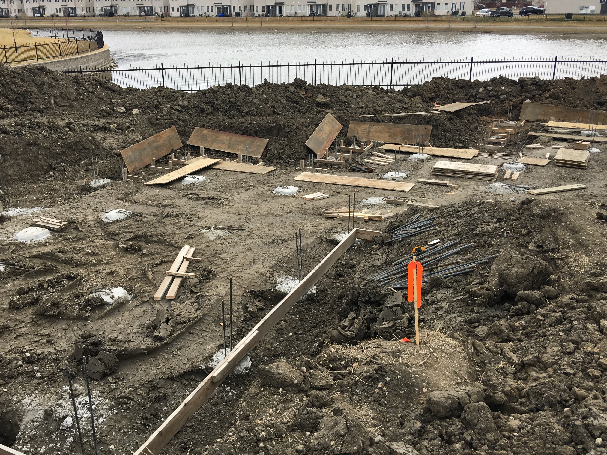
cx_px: 271
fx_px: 596
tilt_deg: -20.6
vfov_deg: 41.8
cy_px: 218
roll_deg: -1.2
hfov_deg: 53.8
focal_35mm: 34
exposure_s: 1/427
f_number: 2.2
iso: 25
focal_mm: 4.15
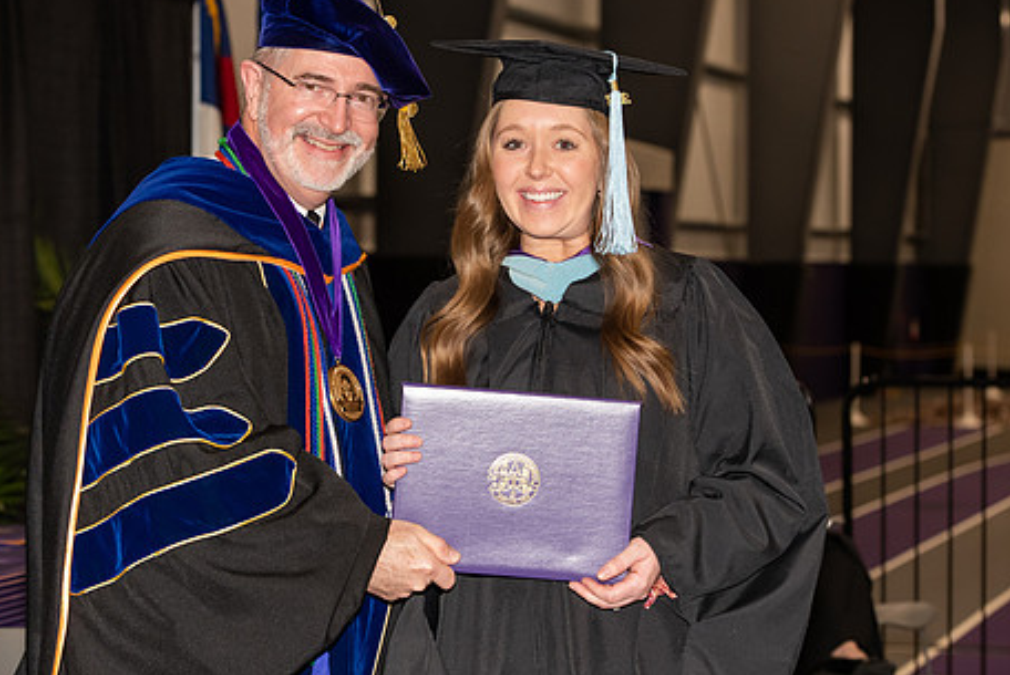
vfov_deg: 12.7
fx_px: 3033
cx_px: 396
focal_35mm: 108
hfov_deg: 18.9
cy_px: 309
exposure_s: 1/200
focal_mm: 85
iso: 1000
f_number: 5.6
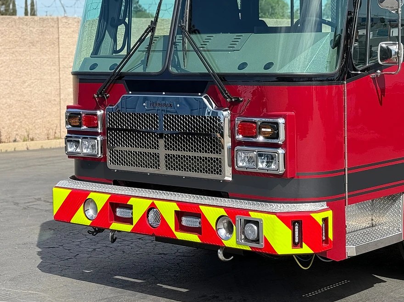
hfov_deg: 24.2
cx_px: 285
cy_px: 81
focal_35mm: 80
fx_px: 933
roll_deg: +0.6
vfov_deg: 18.3
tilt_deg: -1.1
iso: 100
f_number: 1.78
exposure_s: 1/2577
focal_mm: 6.76
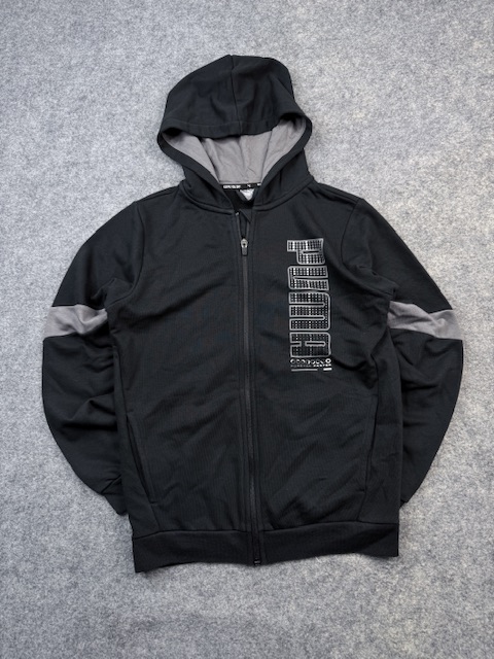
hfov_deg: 56.8
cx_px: 247
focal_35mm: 24
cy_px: 330
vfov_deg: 71.6
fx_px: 457
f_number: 1.78
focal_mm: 6.76
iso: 64
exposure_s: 1/100
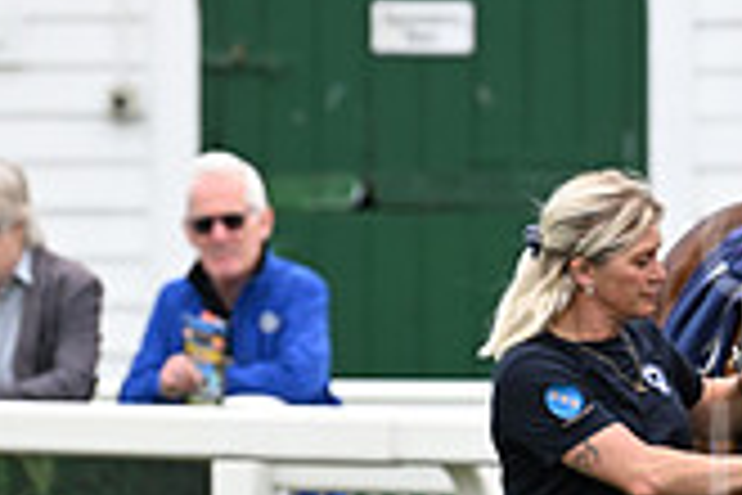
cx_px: 1291
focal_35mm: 666
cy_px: 520
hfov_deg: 3.1
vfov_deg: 2.1
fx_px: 13726
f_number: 5
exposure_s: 1/2000
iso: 1000
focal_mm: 190
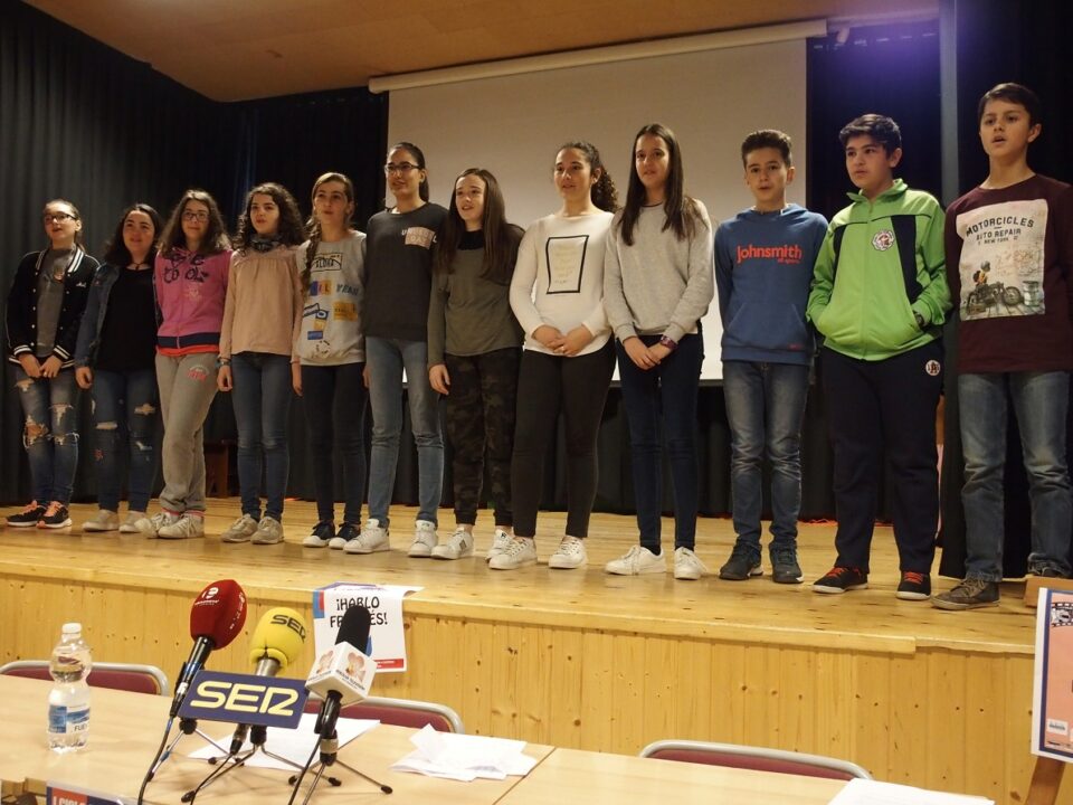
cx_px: 536
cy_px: 402
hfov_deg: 56.8
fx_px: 992
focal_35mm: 32
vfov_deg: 44.2
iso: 800
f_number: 2.8
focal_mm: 6.7
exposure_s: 1/30
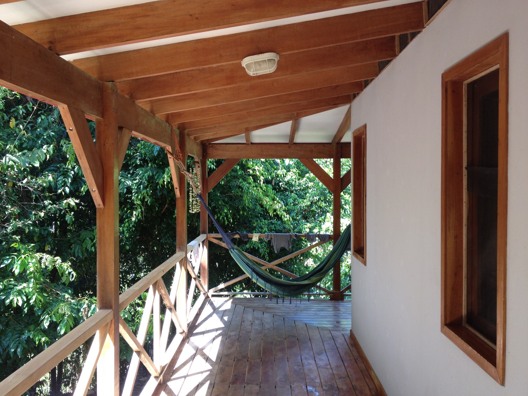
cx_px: 264
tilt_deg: -5.2
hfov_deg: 52.6
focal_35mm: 35
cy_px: 198
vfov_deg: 40.7
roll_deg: +0.4
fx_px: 534
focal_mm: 4.28
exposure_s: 1/120
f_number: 2.4
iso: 64
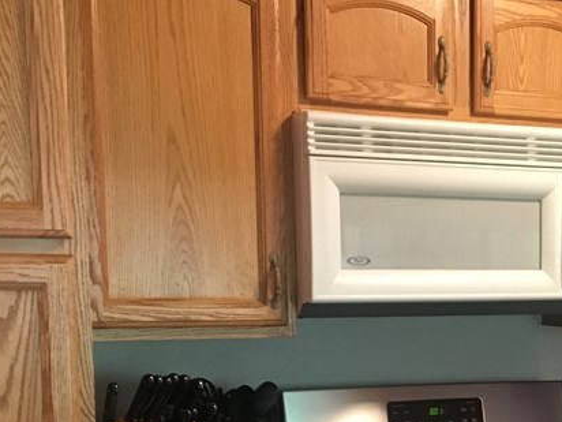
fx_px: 1169
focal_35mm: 72
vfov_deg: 19.9
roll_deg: +0.2
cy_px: 415
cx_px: 510
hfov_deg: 26.1
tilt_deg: -6.9
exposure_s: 1/17
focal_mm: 4.15
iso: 200
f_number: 2.2
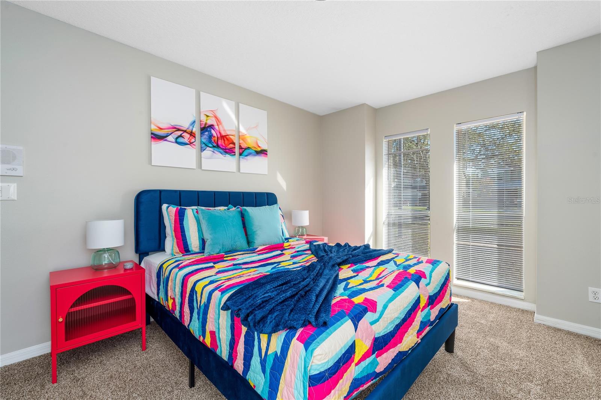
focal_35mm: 15
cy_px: 200
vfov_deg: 76.6
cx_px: 300
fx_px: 254
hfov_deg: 99.7
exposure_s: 1/60
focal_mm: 15.2
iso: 100
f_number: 10
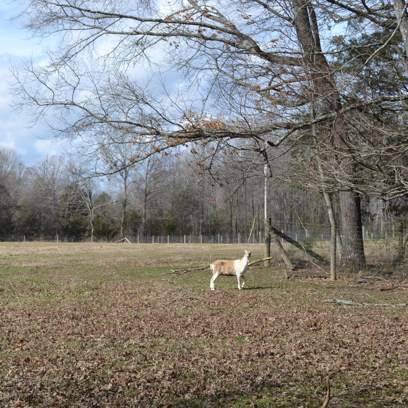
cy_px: 252
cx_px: 141
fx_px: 1053
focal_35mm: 79
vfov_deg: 21.9
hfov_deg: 21.8
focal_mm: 32
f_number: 7.1
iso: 100
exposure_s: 1/200
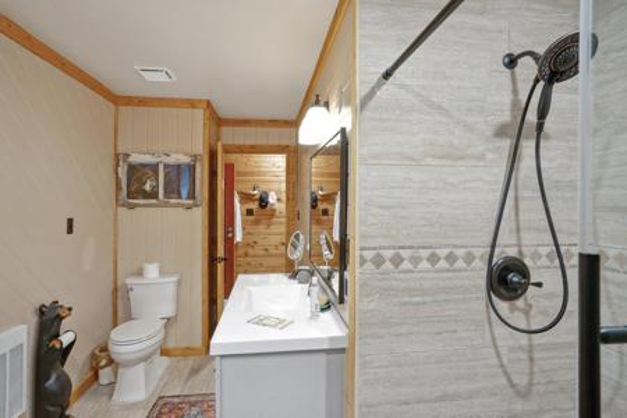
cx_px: 314
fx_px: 313
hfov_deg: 90.0
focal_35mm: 18
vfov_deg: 67.4
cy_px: 209
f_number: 8
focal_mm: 18
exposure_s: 1/13
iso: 400
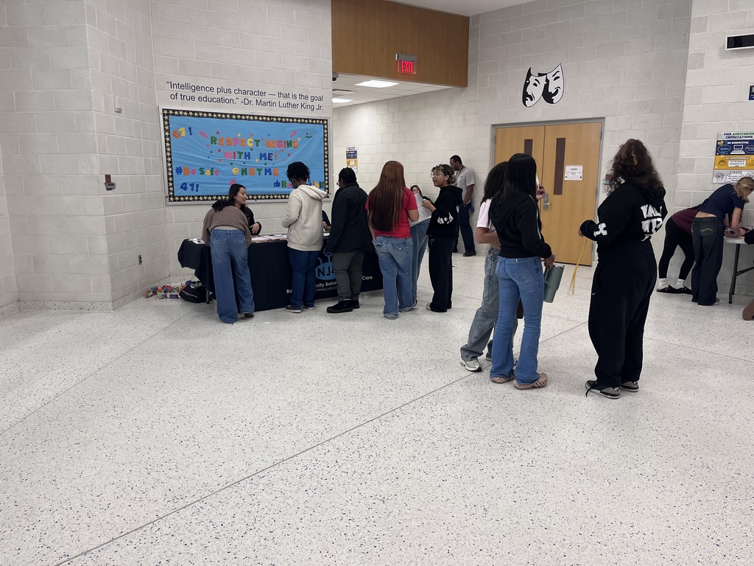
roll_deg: +0.6
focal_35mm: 26
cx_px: 377
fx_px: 566
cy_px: 283
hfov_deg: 67.3
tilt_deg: -10.9
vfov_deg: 53.1
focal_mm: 5.1
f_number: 1.6
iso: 80
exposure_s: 1/60
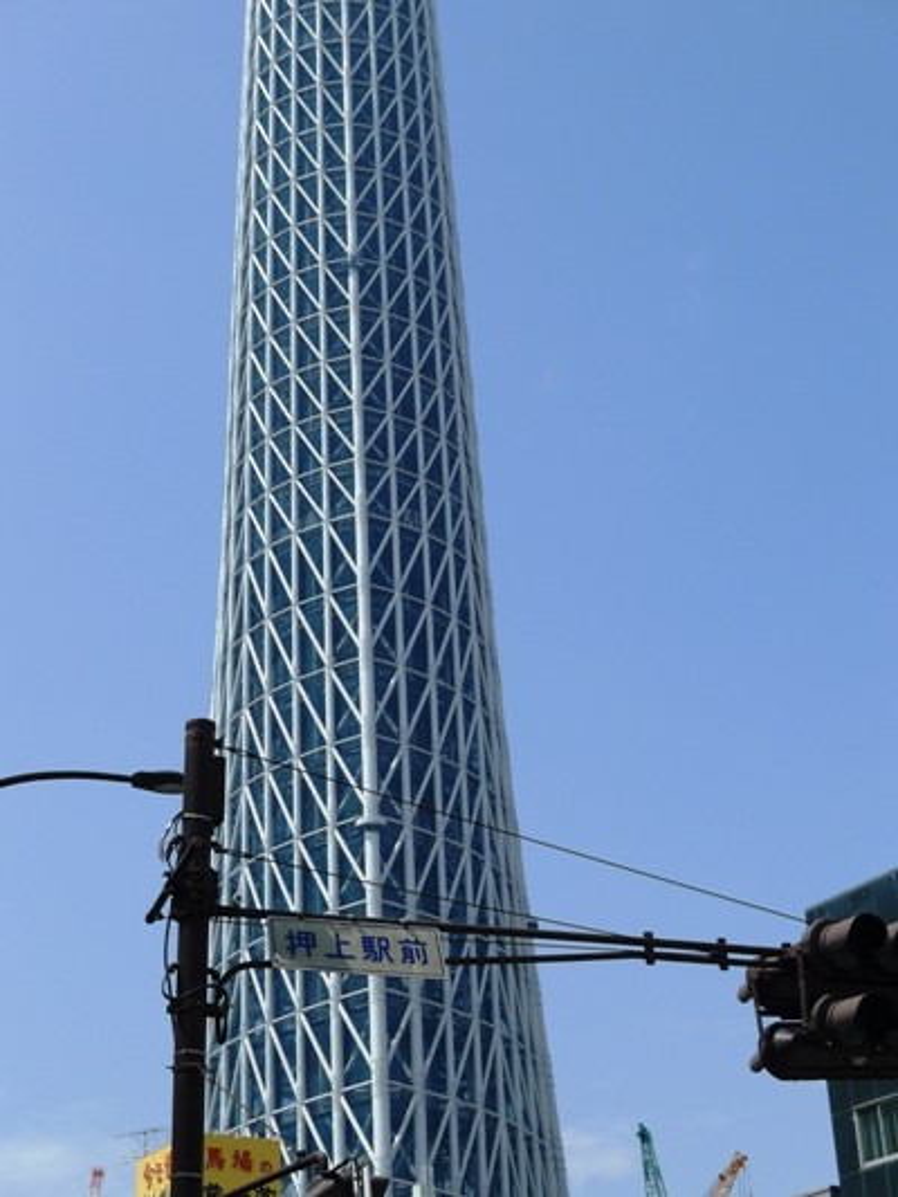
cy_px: 598
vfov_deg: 32.2
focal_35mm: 60
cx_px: 449
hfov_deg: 24.4
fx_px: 2075
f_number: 5
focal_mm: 12.8
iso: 80
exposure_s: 1/1000
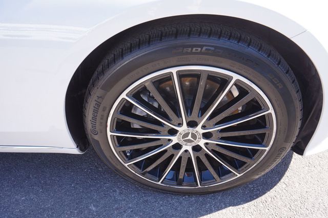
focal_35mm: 24
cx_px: 164
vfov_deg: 53.1
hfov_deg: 73.8
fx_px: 219
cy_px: 109
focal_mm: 16
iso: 100
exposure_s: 1/80
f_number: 5.6
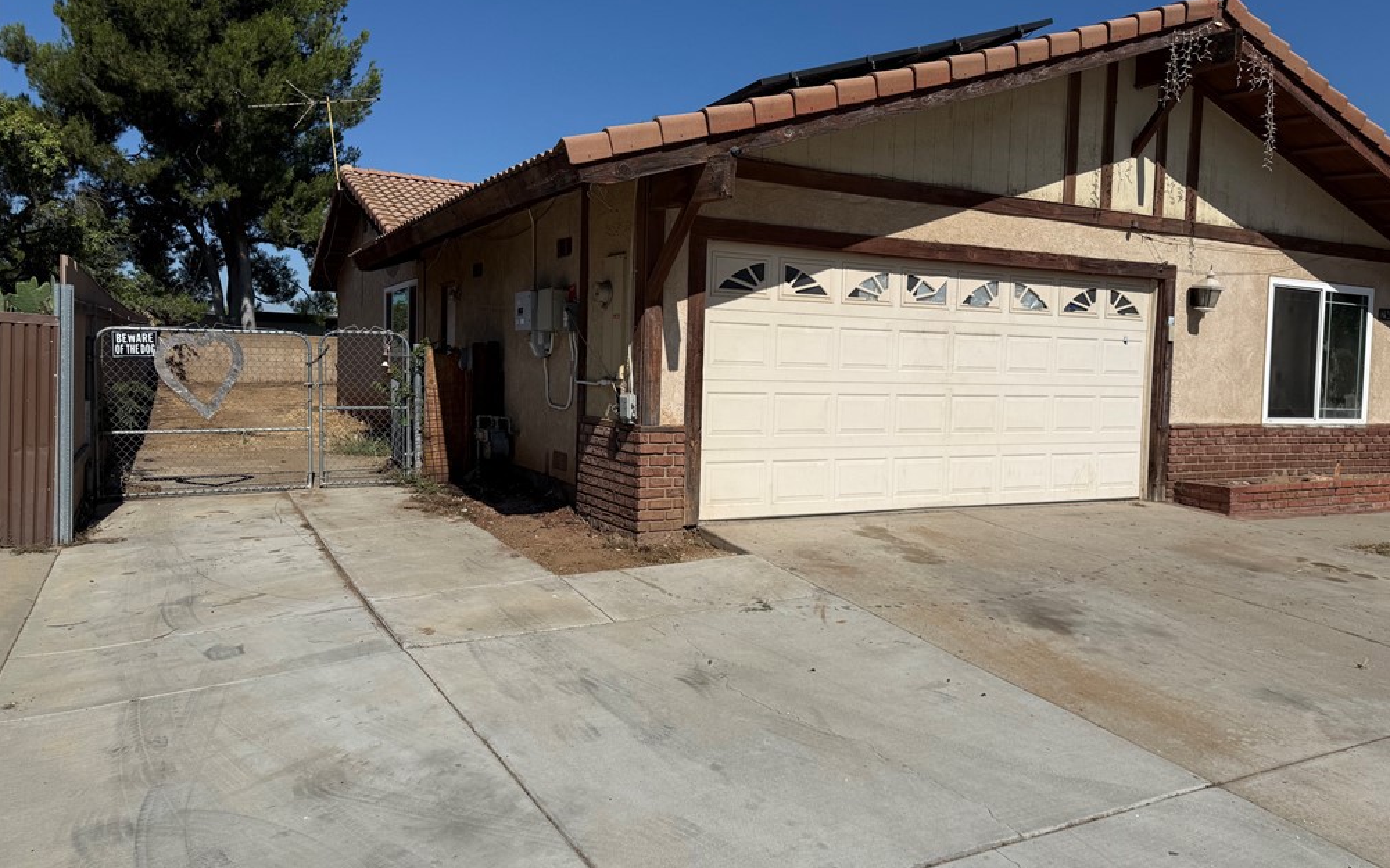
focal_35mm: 26
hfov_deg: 70.4
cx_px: 707
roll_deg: -1.4
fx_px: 985
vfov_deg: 47.6
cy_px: 426
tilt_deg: -2.1
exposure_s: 1/11905
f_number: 1.78
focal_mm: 6.76
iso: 80
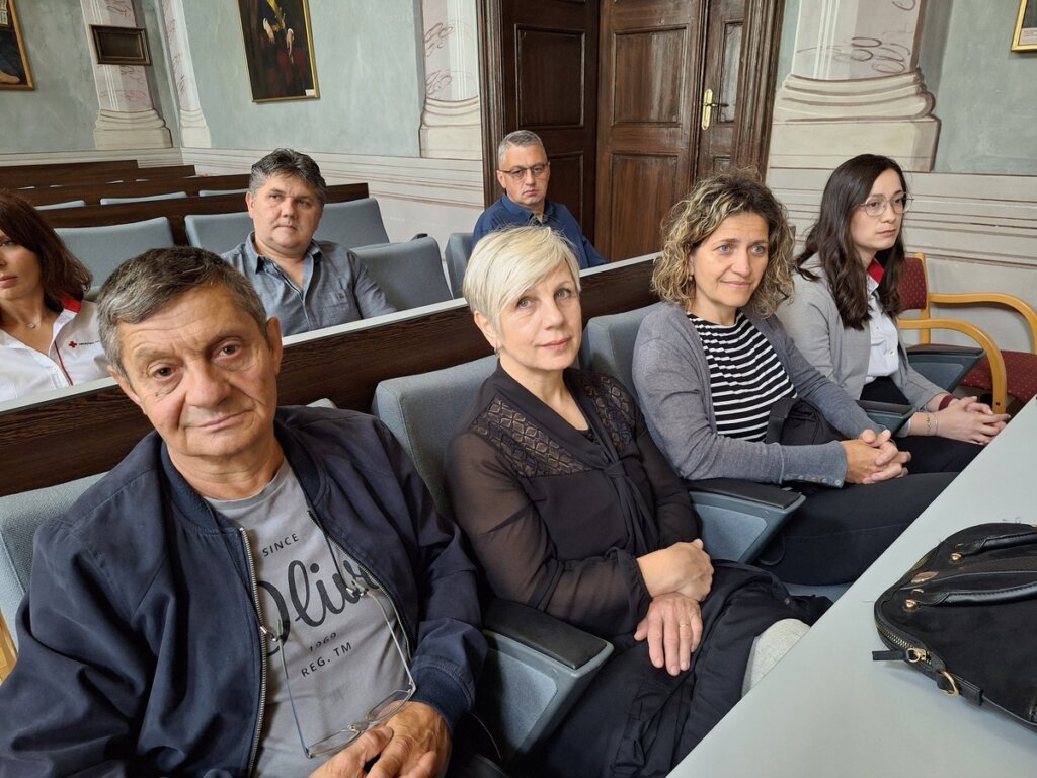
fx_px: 689
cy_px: 389
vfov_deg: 58.9
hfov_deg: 73.9
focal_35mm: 23
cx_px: 518
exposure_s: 1/50
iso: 250
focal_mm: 5.54
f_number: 1.8
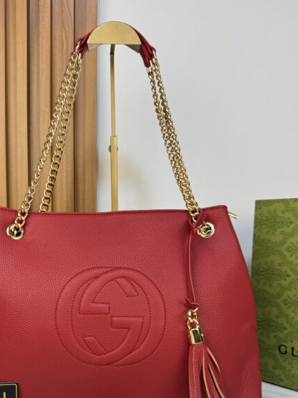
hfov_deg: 41.5
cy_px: 262
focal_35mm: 34
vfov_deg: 53.0
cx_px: 113
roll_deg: +0.1
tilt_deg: -5.0
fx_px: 390
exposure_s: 1/173
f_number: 1.78
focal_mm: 6.76
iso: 64
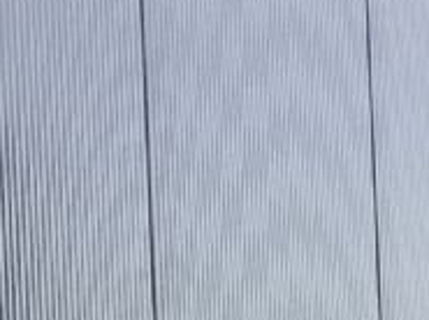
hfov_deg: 8.4
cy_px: 874
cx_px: 1032
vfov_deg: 6.4
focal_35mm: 215
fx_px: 2659
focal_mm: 3.3
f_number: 2.4
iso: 25
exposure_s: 1/455
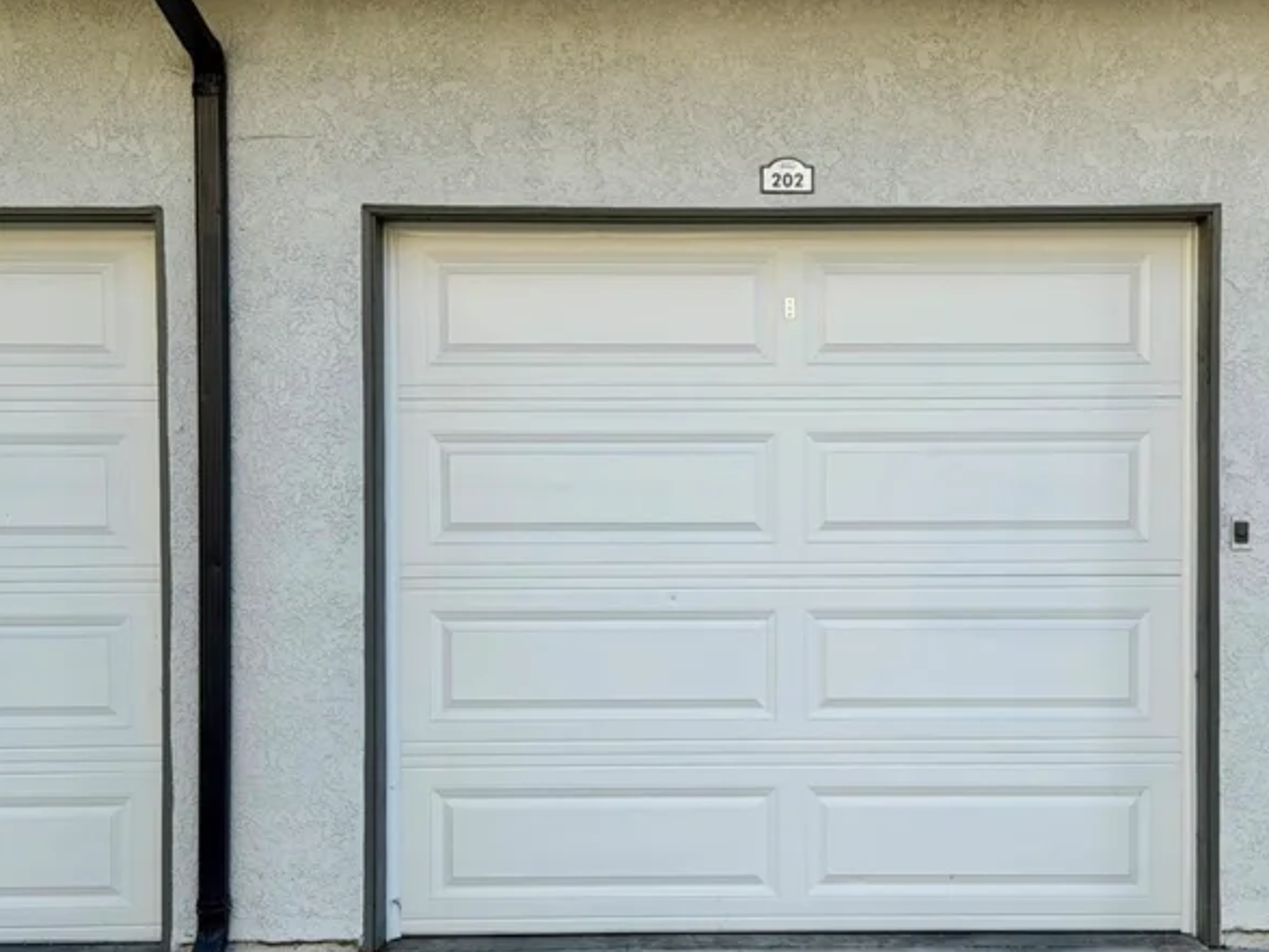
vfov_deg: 24.0
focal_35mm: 61
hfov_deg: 31.6
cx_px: 784
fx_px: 2236
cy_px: 531
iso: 64
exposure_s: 1/1222
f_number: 1.78
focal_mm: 6.76
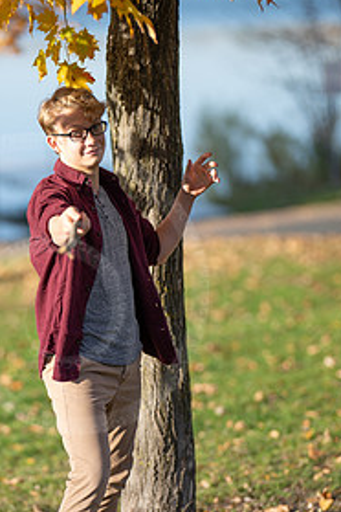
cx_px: 82
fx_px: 1946
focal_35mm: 137
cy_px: 356
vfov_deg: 14.9
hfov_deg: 10.0
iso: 125
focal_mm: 85
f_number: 1.3
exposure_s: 1/4000
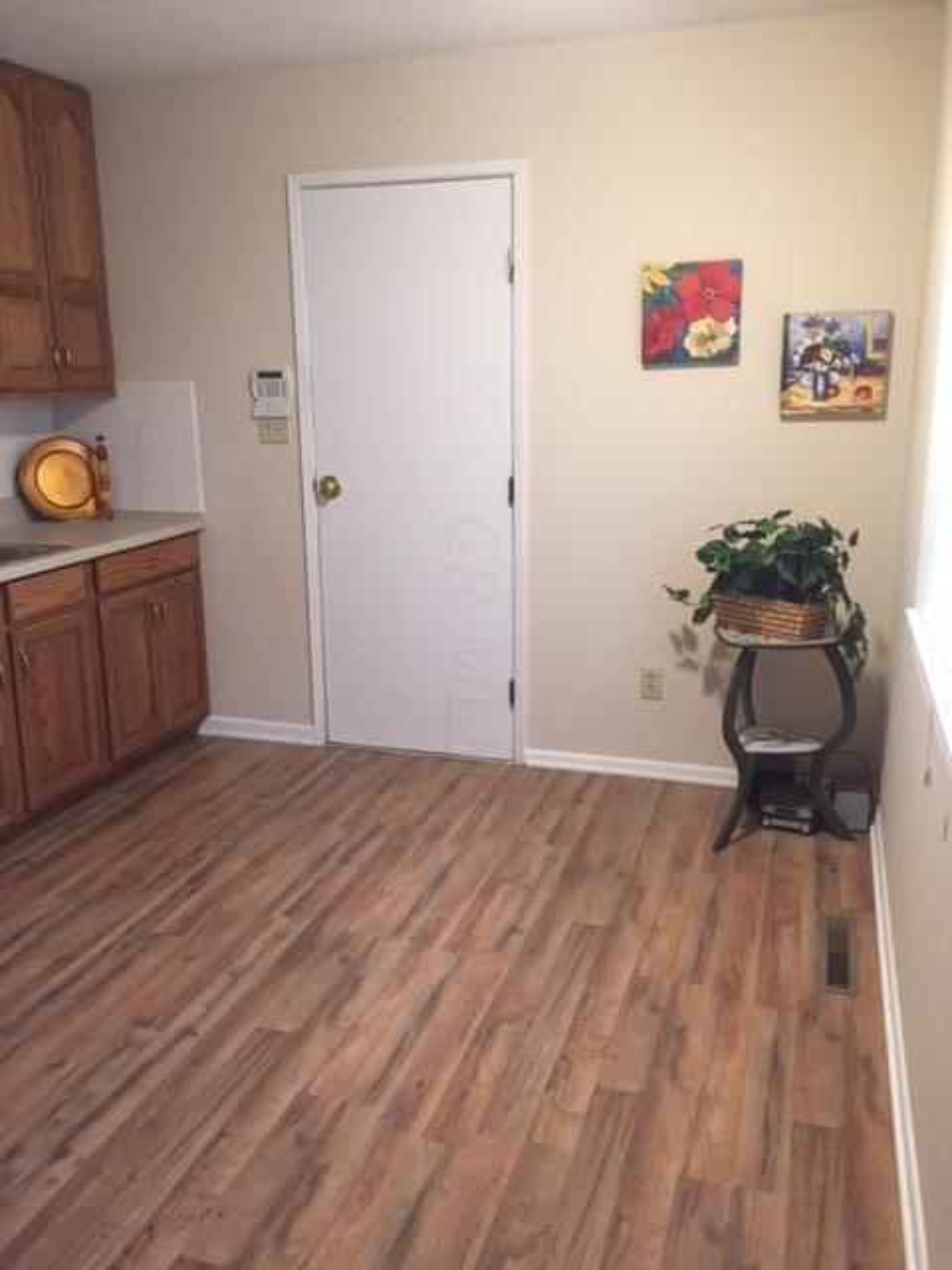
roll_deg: -0.1
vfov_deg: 61.7
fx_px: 1063
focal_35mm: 29
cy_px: 635
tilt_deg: -13.2
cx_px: 476
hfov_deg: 48.2
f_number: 2.2
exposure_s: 1/30
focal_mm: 4.15
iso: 200
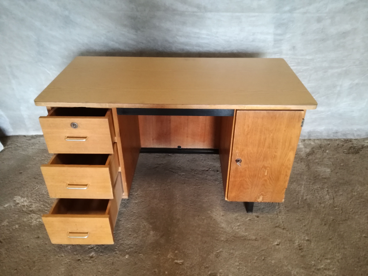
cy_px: 138
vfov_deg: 51.4
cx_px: 184
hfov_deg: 65.3
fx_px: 287
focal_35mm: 27
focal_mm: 3.79
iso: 500
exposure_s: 1/20
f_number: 2
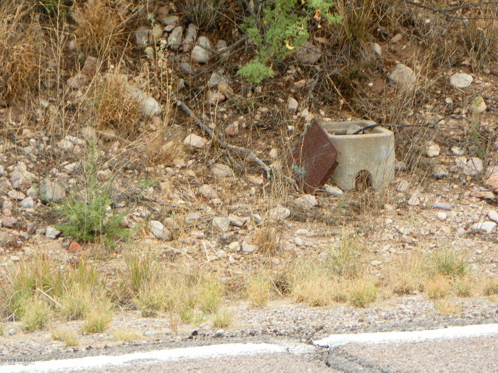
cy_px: 186
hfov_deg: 11.5
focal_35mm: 172
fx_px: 2474
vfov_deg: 8.6
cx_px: 249
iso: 64
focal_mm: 30.7
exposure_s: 1/160
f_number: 4.5
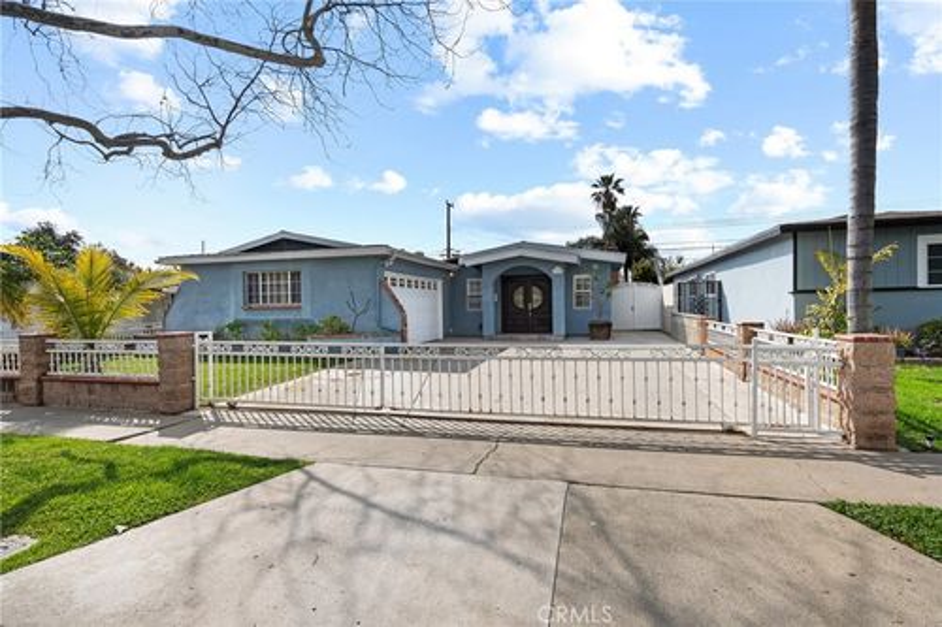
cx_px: 471
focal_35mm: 18
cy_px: 314
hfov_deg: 90.0
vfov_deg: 67.3
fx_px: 471
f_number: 9
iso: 250
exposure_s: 1/320
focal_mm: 18
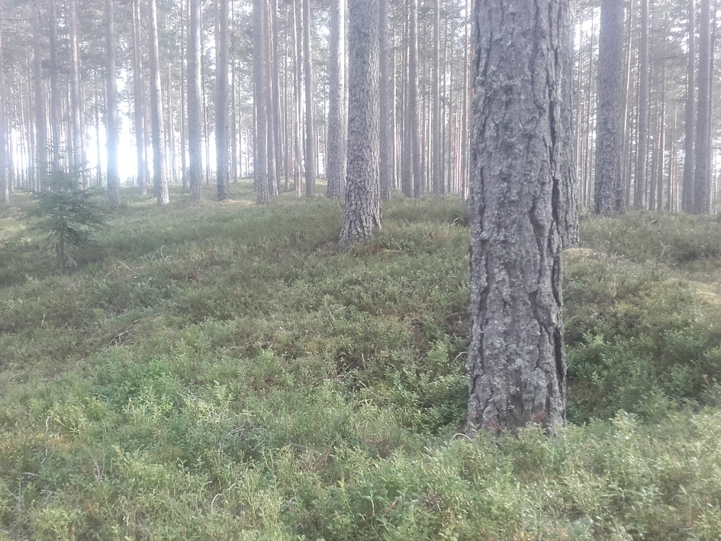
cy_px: 302
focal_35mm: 35
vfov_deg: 40.6
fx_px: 729
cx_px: 336
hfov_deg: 52.6
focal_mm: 3.31
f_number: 2.2
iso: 90
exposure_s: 1/100
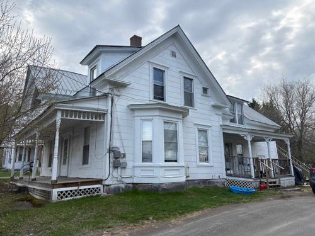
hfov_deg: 67.3
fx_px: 237
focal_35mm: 26
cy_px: 118
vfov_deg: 53.1
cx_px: 158
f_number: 1.6
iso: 50
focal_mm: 5.96
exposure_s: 1/1953
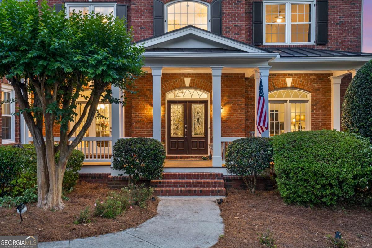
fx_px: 362
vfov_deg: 37.9
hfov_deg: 54.4
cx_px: 186
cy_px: 124
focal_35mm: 35
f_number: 9
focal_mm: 35
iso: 400
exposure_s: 2
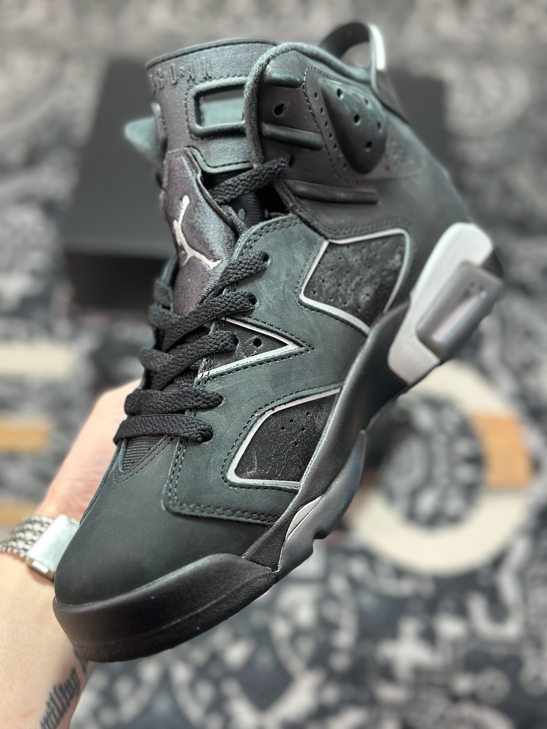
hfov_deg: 30.3
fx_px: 1011
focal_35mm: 48
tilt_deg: -57.5
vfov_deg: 39.7
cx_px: 274
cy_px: 364
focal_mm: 6.86
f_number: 1.78
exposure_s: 1/179
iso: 80
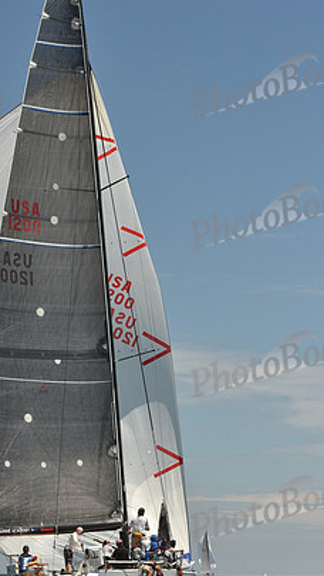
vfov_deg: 20.4
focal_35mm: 105
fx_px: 1603
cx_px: 117
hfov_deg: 11.5
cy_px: 307
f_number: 8
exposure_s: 1/2000
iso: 320
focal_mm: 70
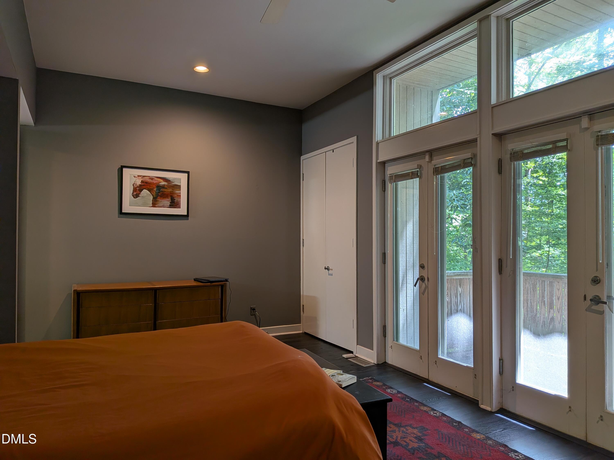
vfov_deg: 56.8
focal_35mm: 24
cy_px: 230
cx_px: 307
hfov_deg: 71.6
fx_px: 426
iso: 25
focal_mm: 4.53
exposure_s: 1/30
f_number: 1.7
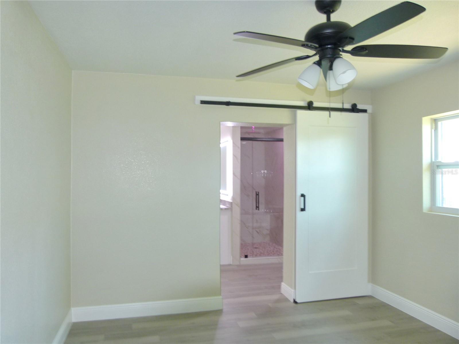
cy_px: 172
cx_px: 230
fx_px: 331
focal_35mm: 25
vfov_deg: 54.9
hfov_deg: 69.4
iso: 100
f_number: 2.8
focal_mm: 4.5
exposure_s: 1/15
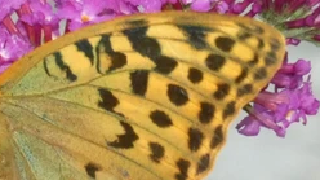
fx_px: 9165
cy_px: 161
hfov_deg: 2.0
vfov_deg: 1.1
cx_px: 12
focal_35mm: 1081
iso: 500
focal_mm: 68.8
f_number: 7.1
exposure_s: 1/100
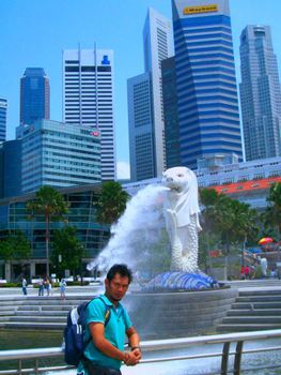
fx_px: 486
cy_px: 188
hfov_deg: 32.2
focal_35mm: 45
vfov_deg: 42.0
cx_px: 140
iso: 200
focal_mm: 7.46
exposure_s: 1/702
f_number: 7.9
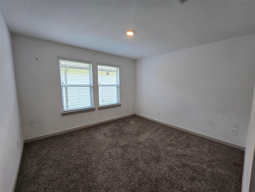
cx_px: 128
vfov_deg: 89.9
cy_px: 96
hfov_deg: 106.2
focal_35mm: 13
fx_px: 96
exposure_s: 1/60
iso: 64
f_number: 2.2
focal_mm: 2.2
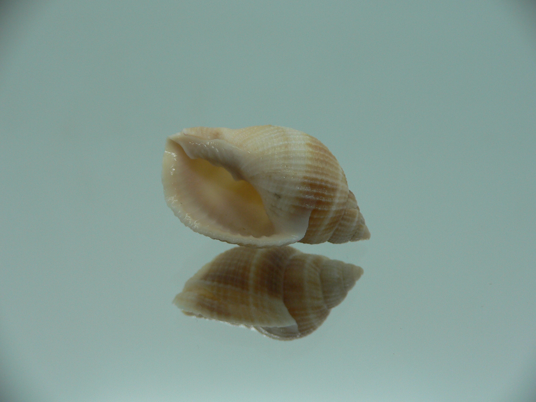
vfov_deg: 40.7
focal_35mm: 35
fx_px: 542
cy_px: 201
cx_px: 268
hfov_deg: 52.6
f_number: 2.8
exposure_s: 1/60
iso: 80
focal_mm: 4.6
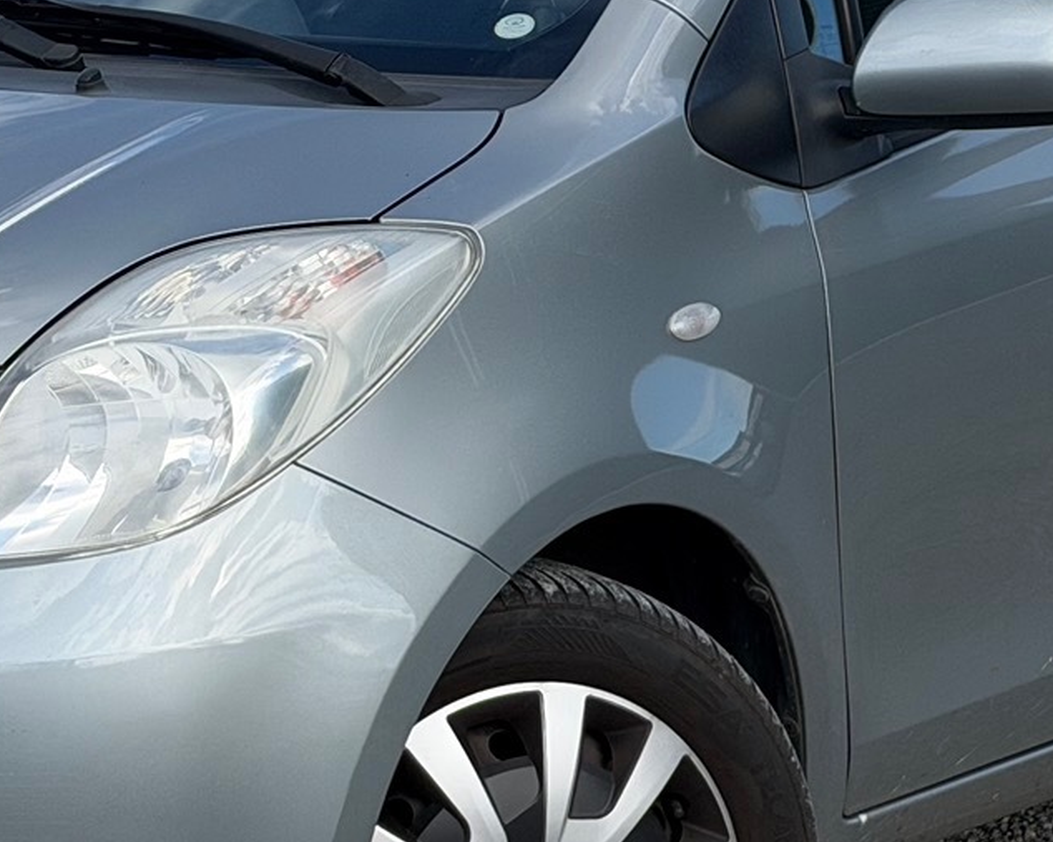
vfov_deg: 10.4
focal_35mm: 149
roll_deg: +0.3
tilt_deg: -6.4
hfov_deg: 12.9
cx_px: 404
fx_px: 4643
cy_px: 344
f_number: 1.78
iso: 80
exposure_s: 1/2415
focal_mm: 6.76
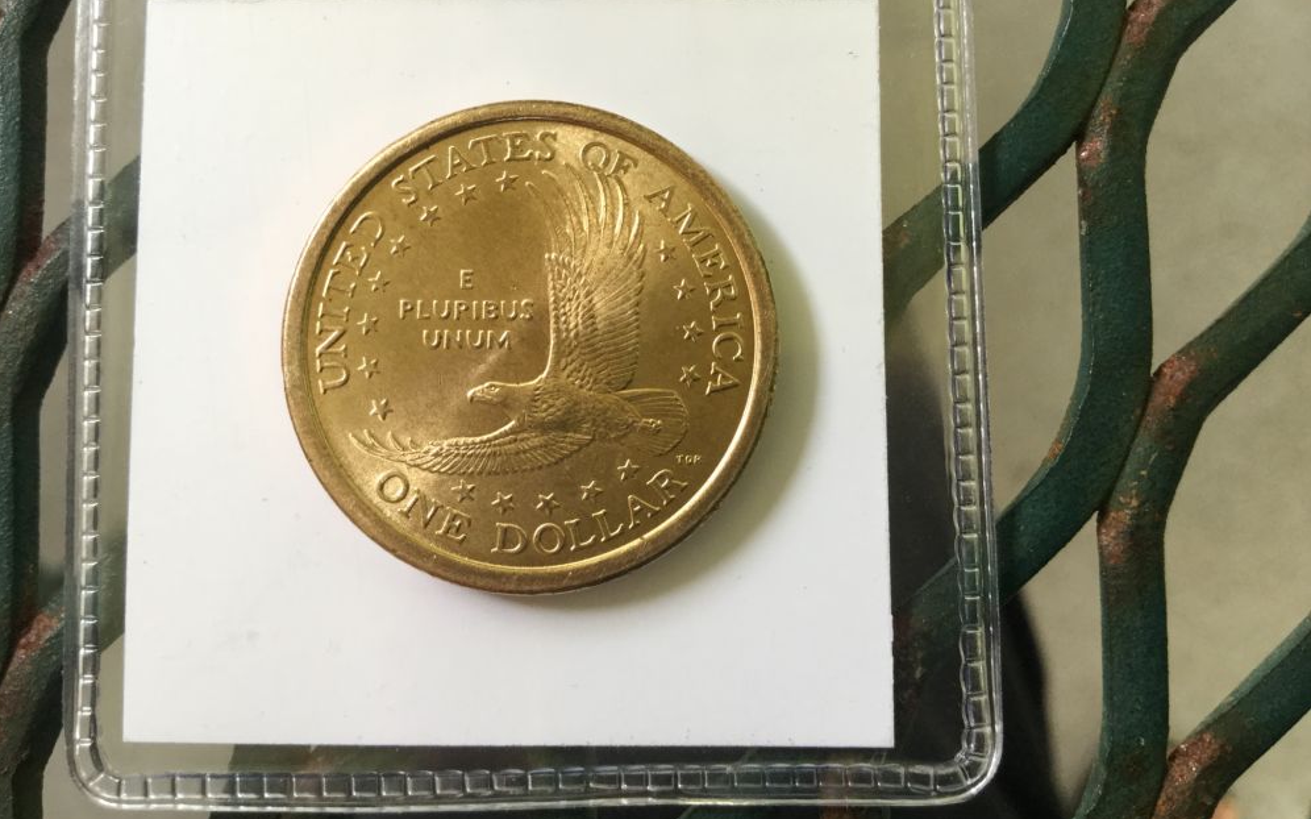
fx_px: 1179
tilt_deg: -85.5
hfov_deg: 58.2
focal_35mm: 33
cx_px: 654
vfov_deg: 38.2
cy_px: 341
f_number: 2.4
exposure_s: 1/30
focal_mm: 3.3
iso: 25
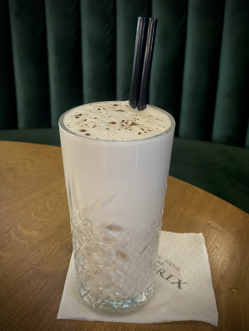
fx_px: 499
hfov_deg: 28.0
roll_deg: -0.8
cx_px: 124
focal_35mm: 52
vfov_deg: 36.8
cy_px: 166
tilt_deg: -25.7
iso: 400
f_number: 2
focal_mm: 6
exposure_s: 1/20
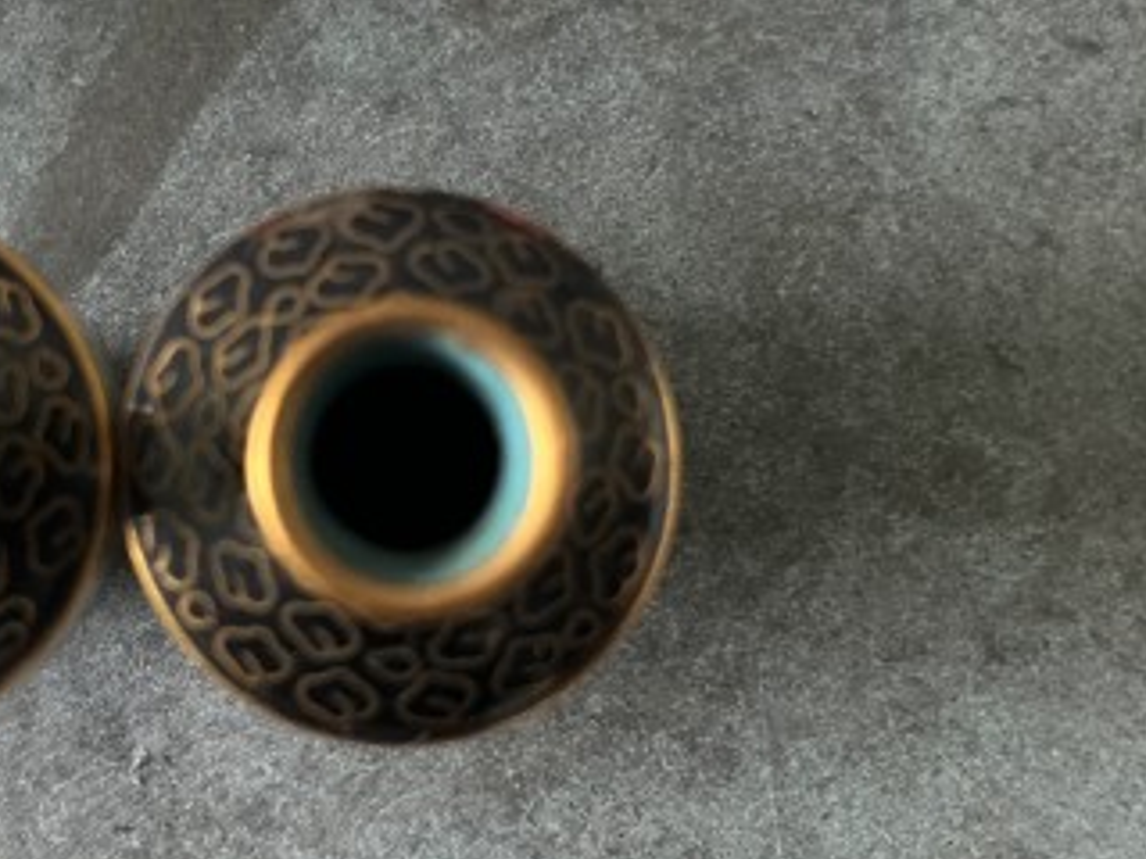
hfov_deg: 36.3
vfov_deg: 27.8
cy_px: 283
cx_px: 355
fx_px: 1722
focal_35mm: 52
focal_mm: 5.1
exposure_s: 1/60
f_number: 1.6
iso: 320
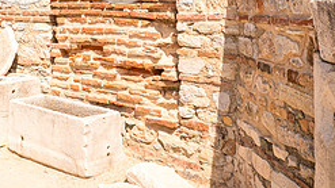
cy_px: -35
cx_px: 34
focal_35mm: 59
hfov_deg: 33.6
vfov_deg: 19.3
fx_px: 524
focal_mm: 24
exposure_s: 1/200
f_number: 8
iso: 100
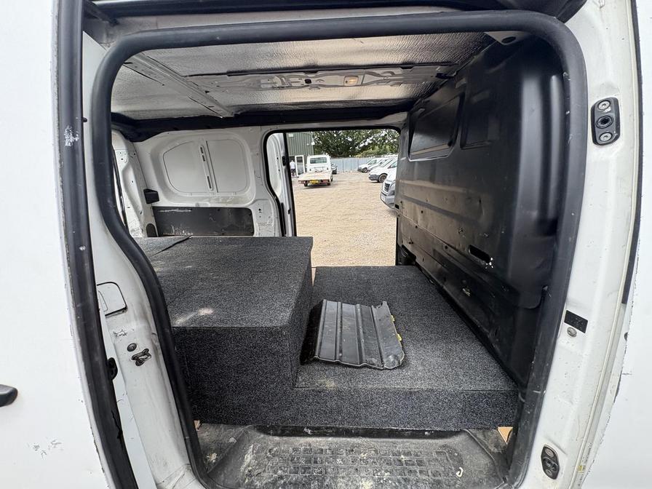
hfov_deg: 102.1
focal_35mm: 14
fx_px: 264
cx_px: 326
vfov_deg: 85.7
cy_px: 244
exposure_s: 1/727
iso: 50
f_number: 2.2
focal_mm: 2.22
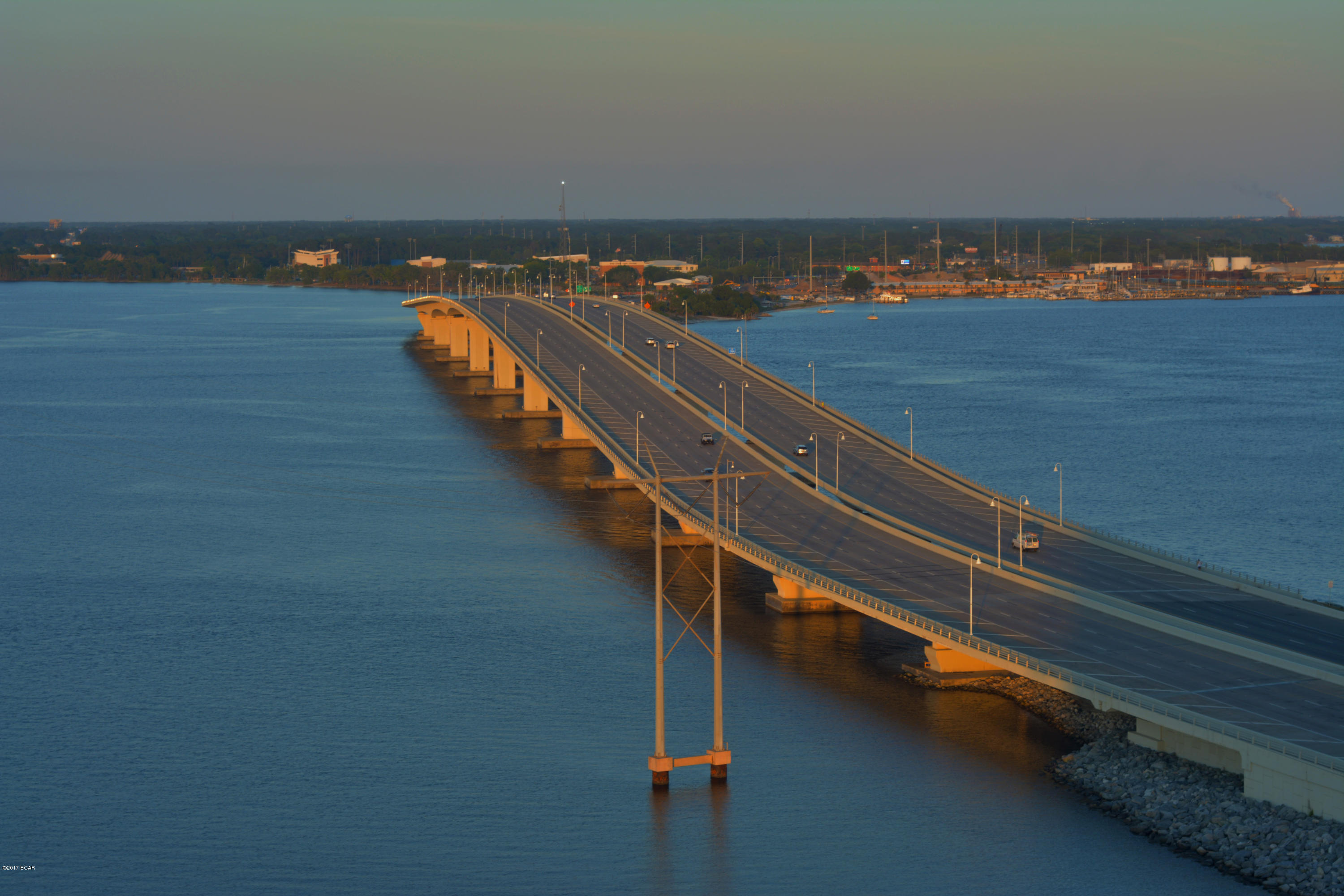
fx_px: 1344
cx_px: 672
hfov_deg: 53.1
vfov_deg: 36.9
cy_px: 448
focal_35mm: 36
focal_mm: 24
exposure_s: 1/50
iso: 100
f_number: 29
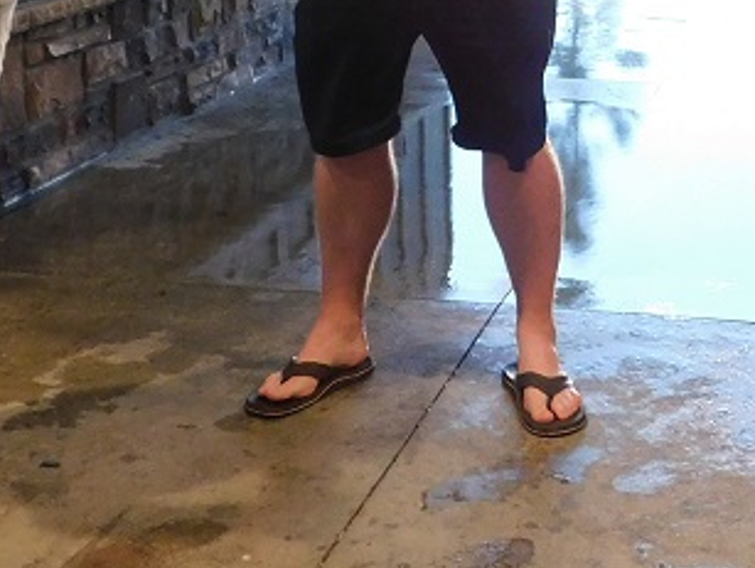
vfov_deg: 19.9
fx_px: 1507
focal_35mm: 69
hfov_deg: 27.9
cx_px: 521
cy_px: -130
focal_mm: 4
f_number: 3
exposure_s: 1/8
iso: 400
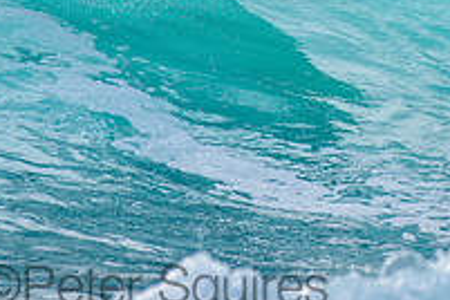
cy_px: -184
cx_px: 86
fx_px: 22148
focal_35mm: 1772
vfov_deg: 0.8
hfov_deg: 1.2
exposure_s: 1/2000
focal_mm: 500
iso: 220
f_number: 5.6
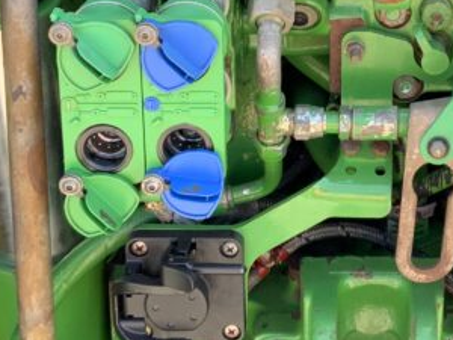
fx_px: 1296
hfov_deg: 19.5
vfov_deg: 14.6
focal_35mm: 99
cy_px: -41
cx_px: 387
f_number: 1.8
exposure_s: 1/122
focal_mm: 3
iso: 32
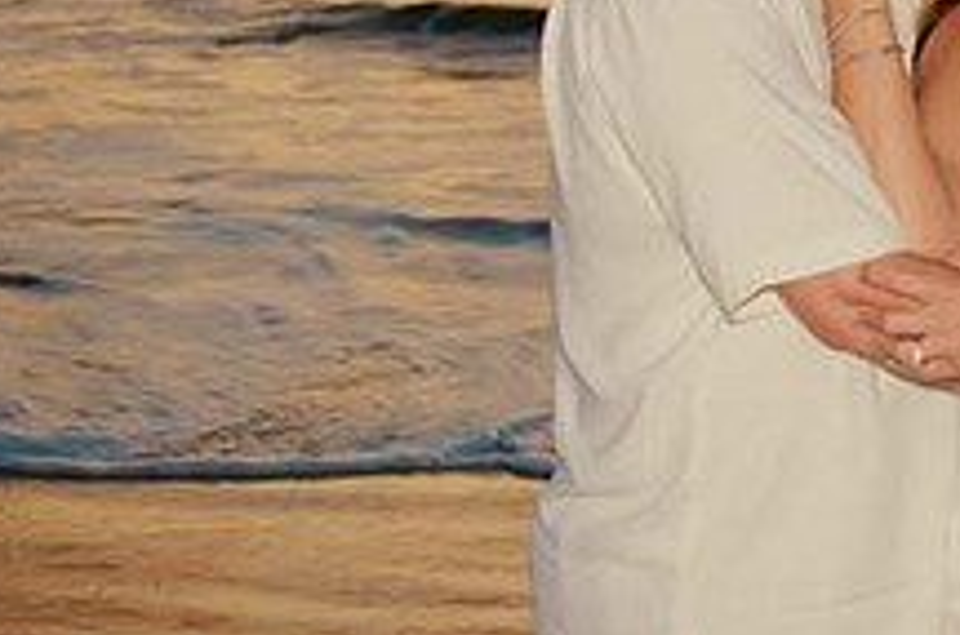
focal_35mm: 137
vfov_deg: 9.8
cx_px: 933
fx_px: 3645
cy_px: -162
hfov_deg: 14.8
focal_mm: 34
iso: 400
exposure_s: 1/1250
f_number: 2.8
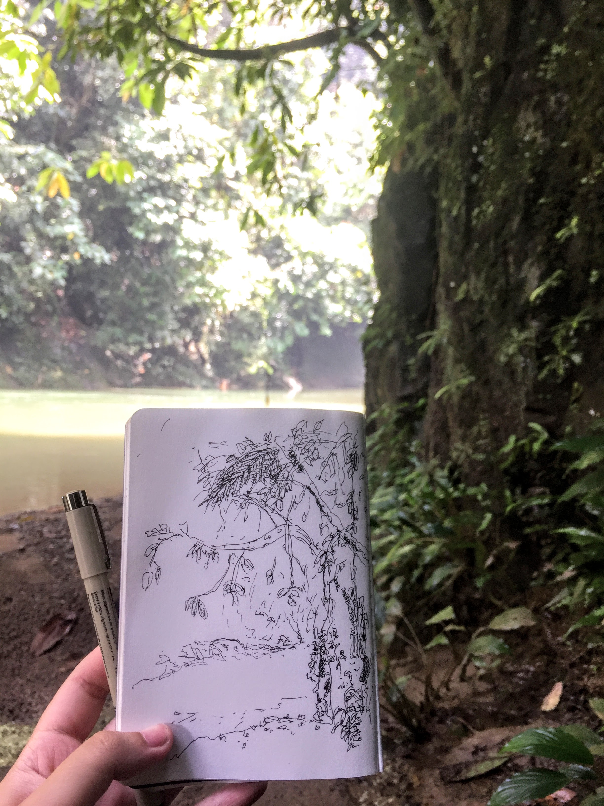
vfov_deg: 61.7
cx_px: 302
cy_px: 403
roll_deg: -2.5
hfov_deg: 48.2
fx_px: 675
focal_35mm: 29
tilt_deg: -1.2
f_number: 2.2
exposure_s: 1/50
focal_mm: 4.15
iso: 40
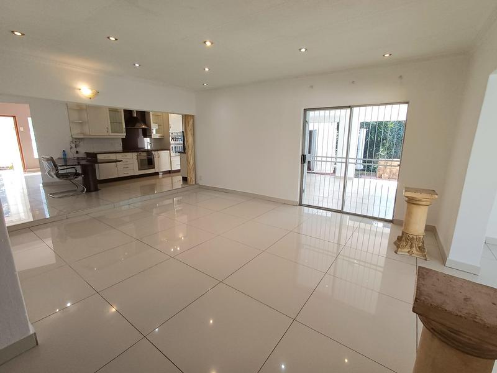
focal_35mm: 16
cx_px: 248
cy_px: 186
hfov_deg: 94.5
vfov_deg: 78.1
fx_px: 230
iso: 64
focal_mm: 1.64
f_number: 2.2
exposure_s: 1/101
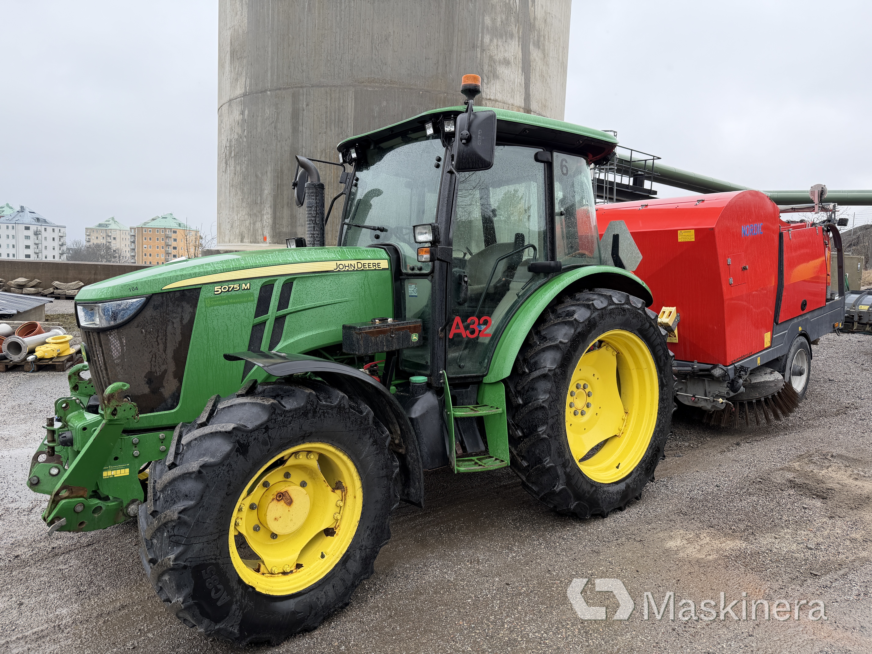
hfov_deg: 71.6
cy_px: 327
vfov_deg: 56.8
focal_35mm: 24
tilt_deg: -6.1
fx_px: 605
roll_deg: -3.1
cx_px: 436
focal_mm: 6.76
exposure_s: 1/735
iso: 80
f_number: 1.78
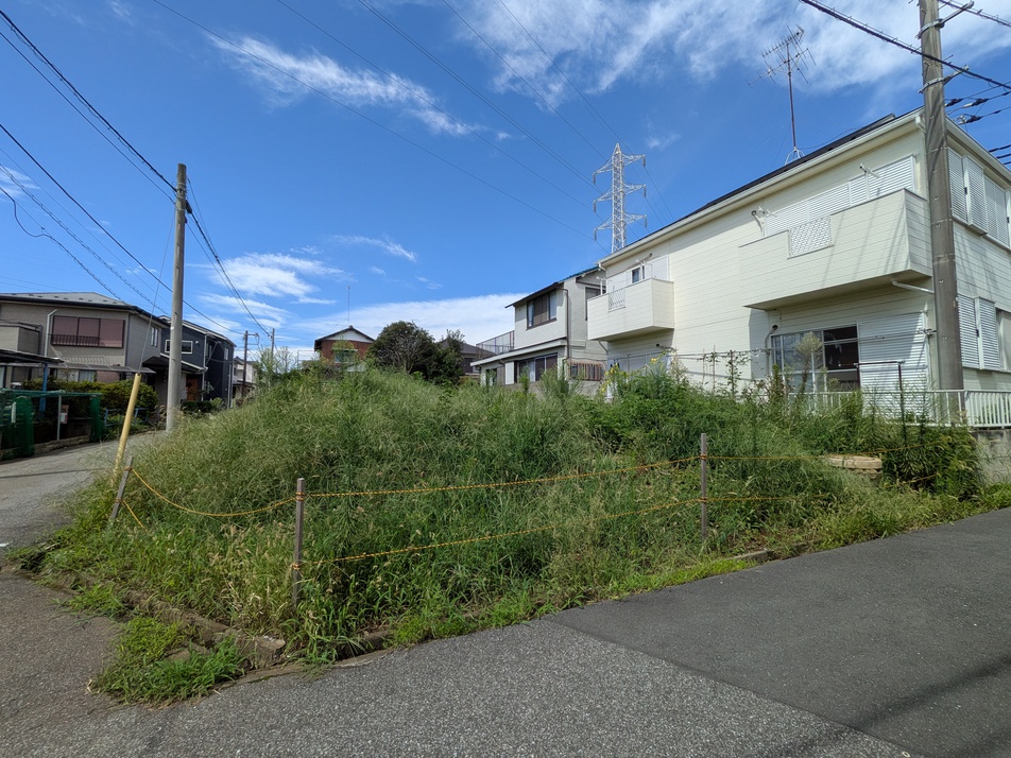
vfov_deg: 85.7
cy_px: 379
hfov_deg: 102.1
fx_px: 409
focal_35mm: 14
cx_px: 506
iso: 49
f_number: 2.2
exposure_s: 1/2004
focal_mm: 1.83
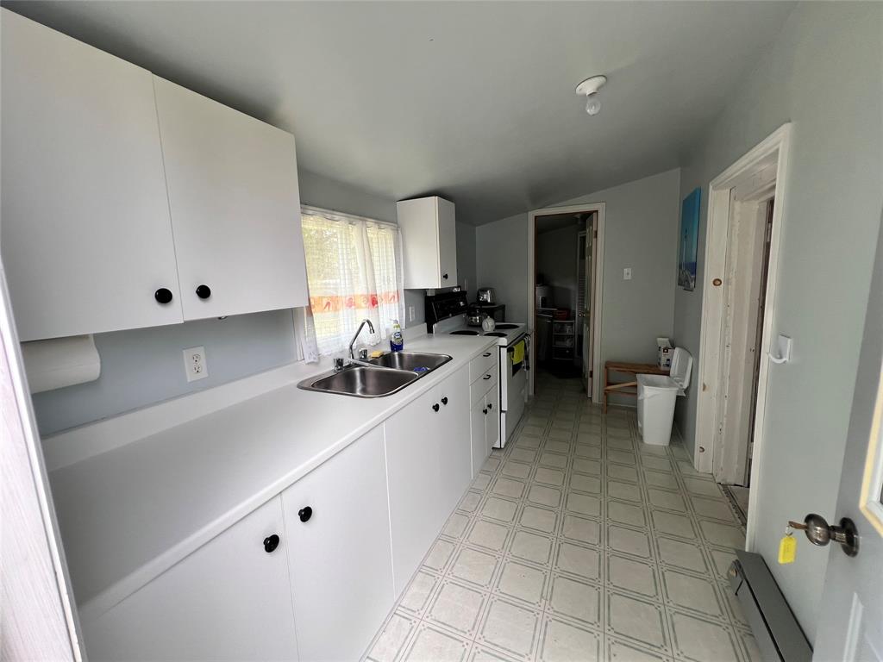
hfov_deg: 106.2
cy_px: 331
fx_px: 332
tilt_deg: -9.6
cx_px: 442
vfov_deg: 89.9
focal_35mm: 13
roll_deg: +2.8
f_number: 1.8
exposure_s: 1/99
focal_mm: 1.57
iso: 32
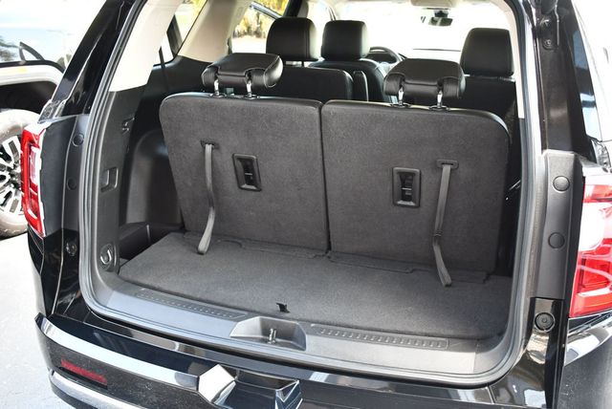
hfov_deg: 53.1
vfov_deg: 36.9
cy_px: 204
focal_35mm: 36
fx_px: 613
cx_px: 306
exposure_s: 1/125
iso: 1000
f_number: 3.5
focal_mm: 18
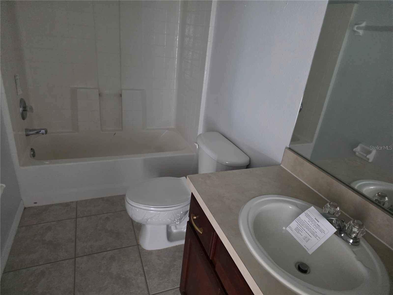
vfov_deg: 58.9
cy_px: 148
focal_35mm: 23
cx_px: 196
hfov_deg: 73.9
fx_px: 261
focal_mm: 6.3
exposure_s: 1/60
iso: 1250
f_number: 1.7
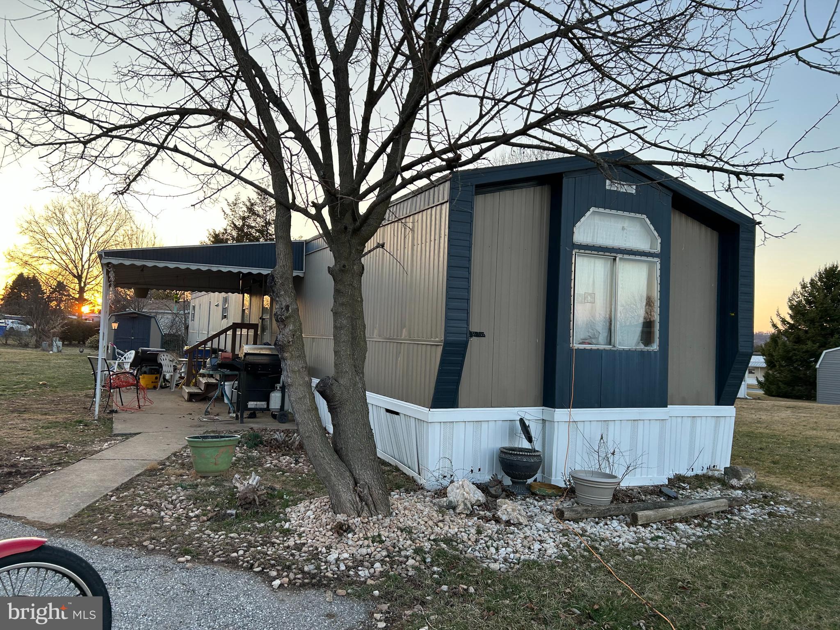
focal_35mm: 26
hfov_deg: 67.3
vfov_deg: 53.1
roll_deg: -1.9
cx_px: 420
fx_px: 631
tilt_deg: +5.8
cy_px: 315
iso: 40
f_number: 1.5
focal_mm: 5.7
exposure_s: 1/200
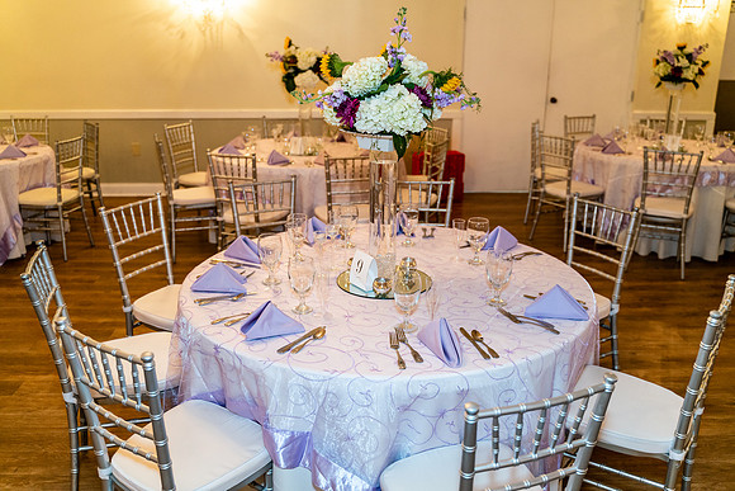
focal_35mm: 32
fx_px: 653
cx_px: 368
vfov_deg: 41.1
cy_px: 246
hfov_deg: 58.7
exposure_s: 1/125
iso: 2500
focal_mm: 32
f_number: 2.8
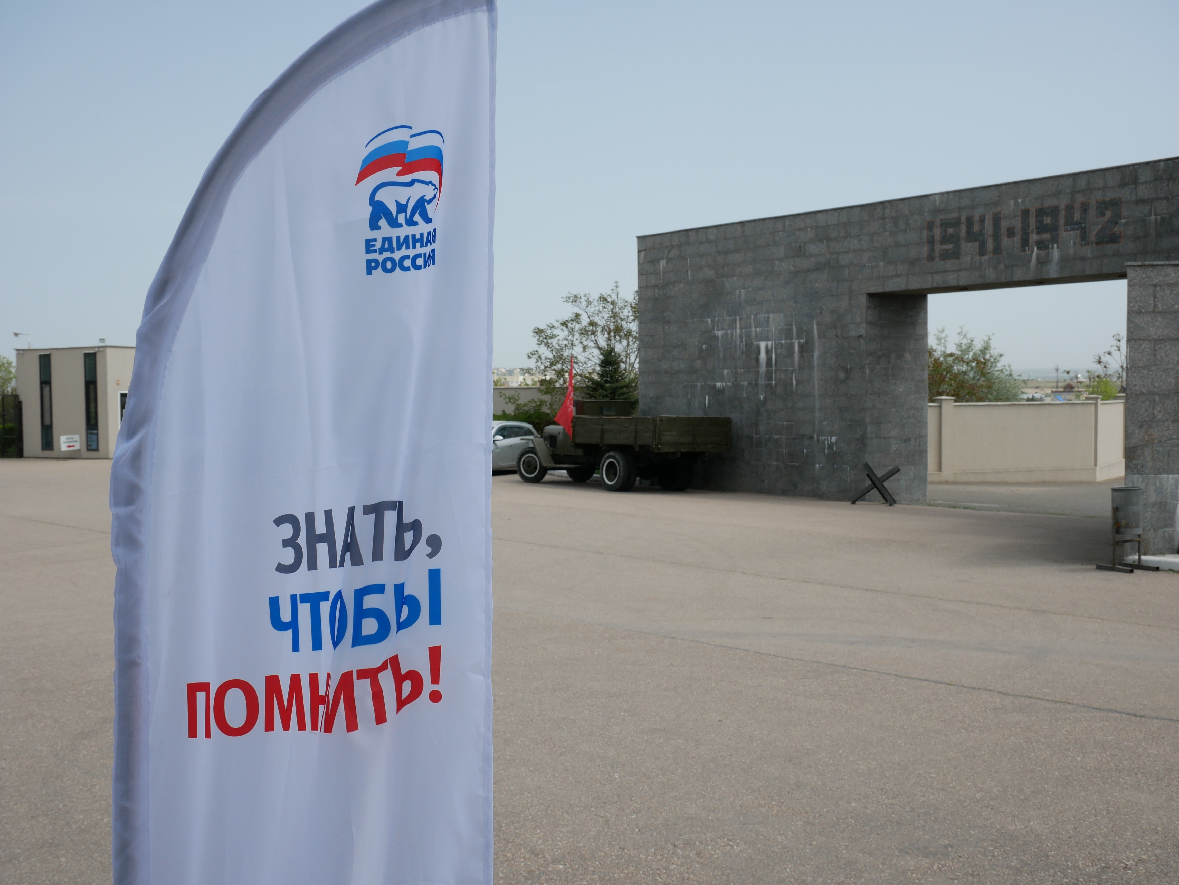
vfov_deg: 36.0
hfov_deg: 46.8
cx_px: 590
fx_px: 1363
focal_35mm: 40
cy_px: 442
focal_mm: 20
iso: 200
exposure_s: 1/400
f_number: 9
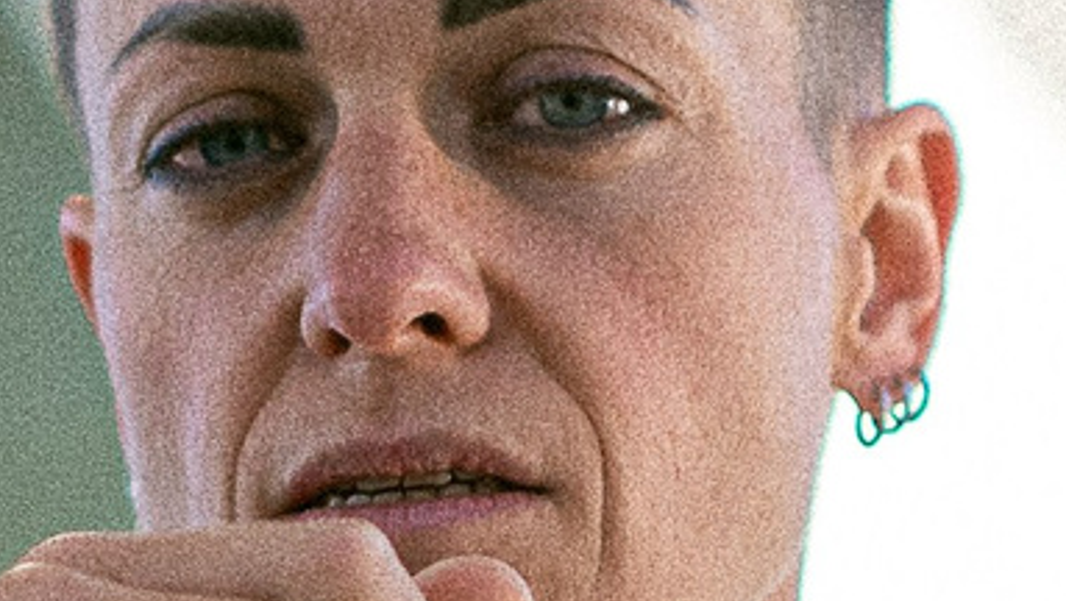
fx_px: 6307
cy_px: 52
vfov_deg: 5.4
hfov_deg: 9.7
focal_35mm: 223
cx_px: 485
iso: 250
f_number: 1.8
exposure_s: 1/4000
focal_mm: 28
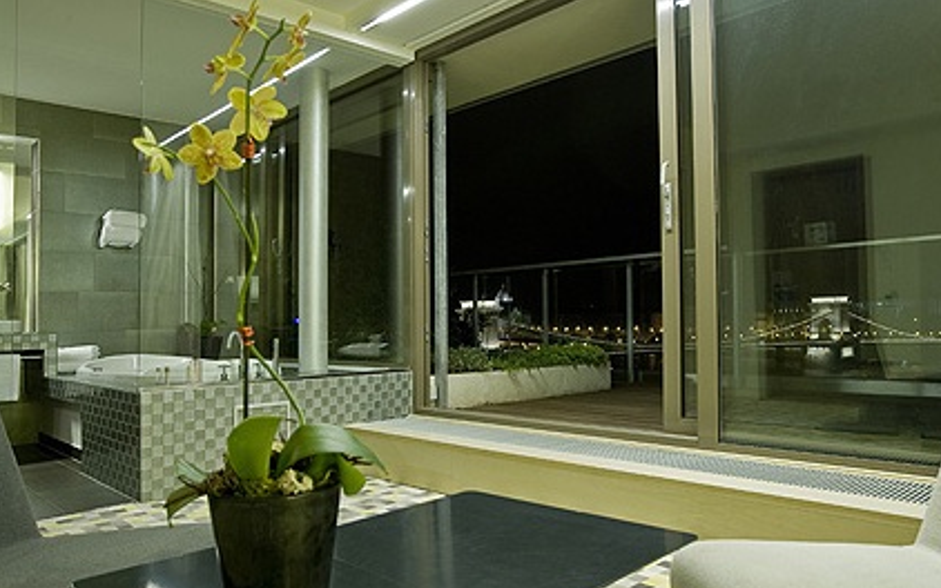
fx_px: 706
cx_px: 450
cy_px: 294
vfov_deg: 45.2
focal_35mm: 28
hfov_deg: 67.3
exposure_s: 1/60
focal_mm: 17
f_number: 7.1
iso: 400
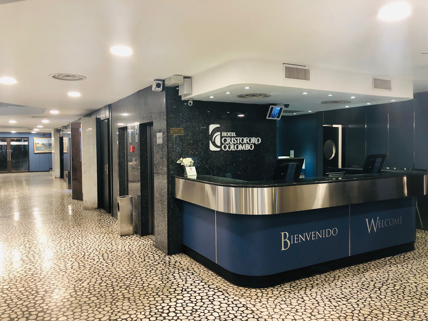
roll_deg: +0.7
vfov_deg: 49.7
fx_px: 346
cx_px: 214
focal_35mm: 28
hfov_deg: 63.4
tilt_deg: -2.2
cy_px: 160
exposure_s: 1/17
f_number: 1.8
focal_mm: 4
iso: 80
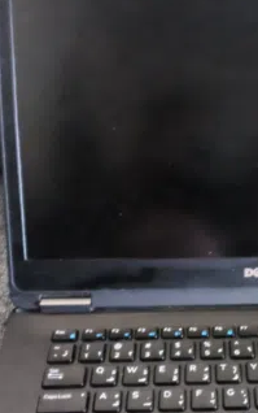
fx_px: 551
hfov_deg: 25.6
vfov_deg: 40.8
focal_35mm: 49
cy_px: 256
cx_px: 226
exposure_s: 1/14.3
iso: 5837
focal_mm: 4.09
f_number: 1.6
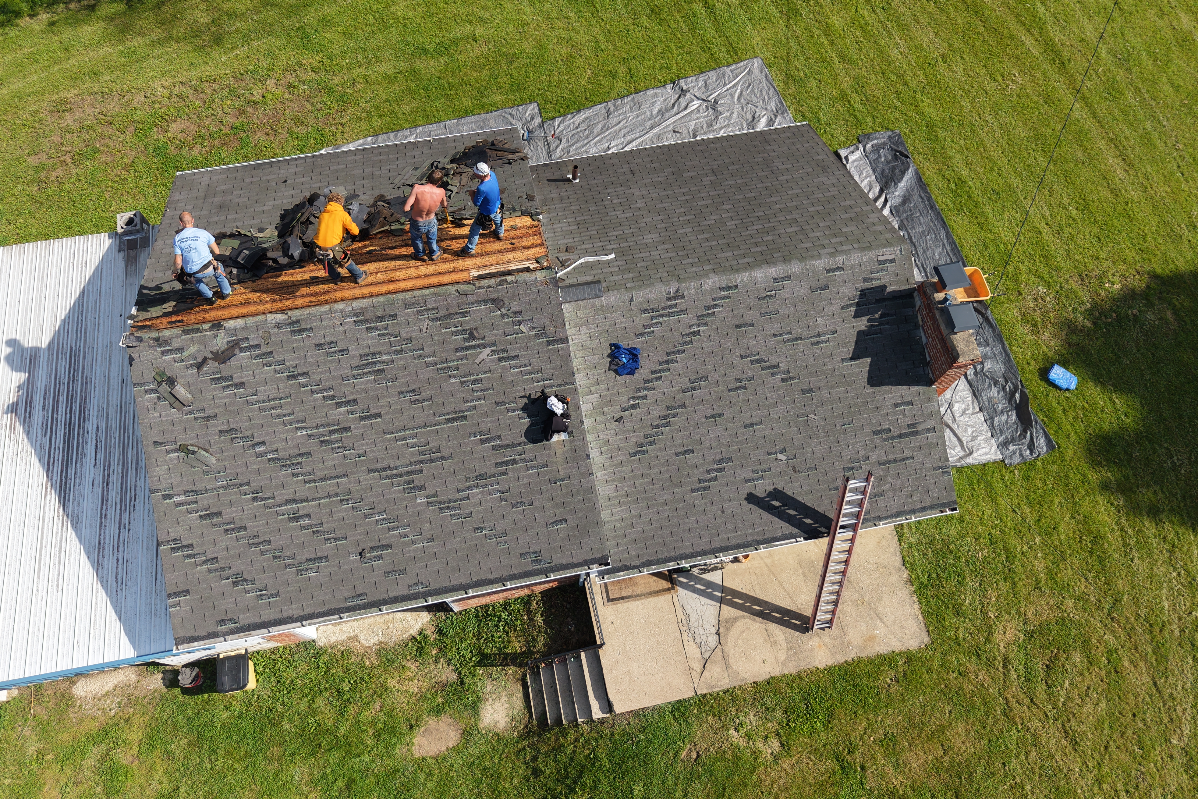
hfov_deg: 69.4
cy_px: 370
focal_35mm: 26
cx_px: 576
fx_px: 865
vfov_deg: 49.5
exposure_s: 1/4000
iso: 190
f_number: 1.8
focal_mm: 8.67
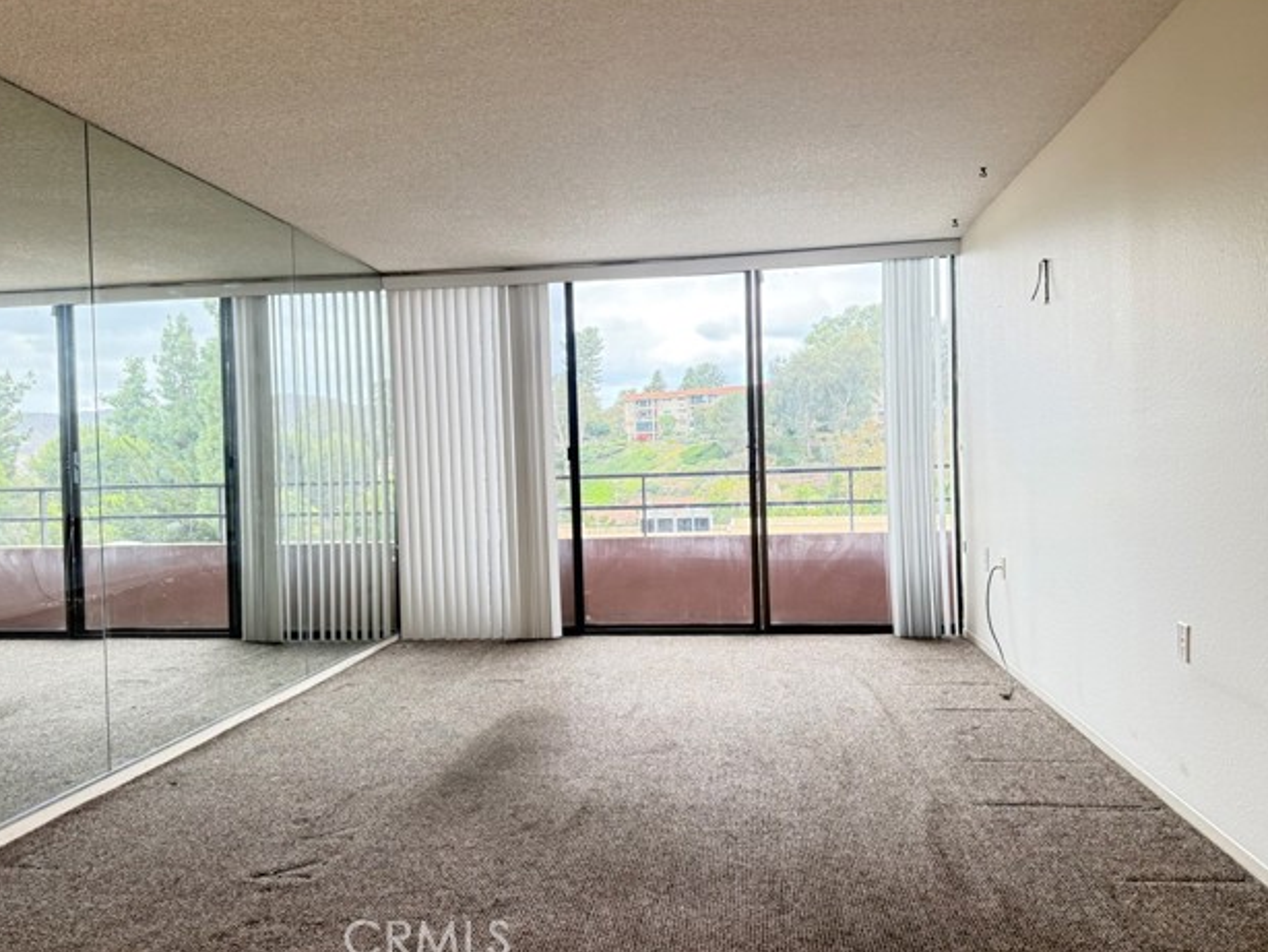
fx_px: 916
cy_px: 473
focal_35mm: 25
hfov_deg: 69.4
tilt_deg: -0.1
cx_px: 642
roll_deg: +1.9
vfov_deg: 54.9
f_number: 1.78
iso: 200
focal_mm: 6.76
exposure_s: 1/60
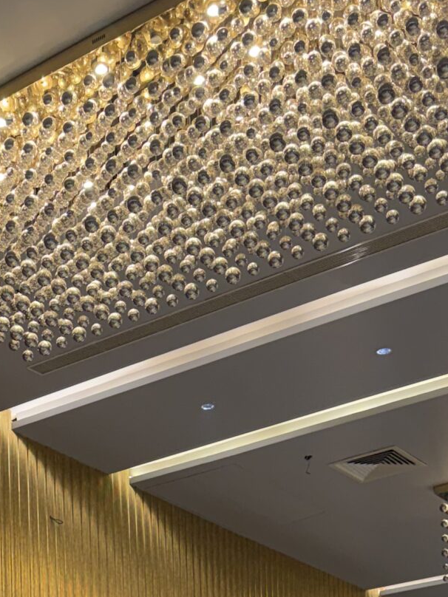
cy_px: 809
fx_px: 1311
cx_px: 50
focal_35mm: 76
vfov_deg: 22.5
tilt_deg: +6.6
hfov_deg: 19.1
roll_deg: -0.5
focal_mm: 6.76
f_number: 1.78
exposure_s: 1/100
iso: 200
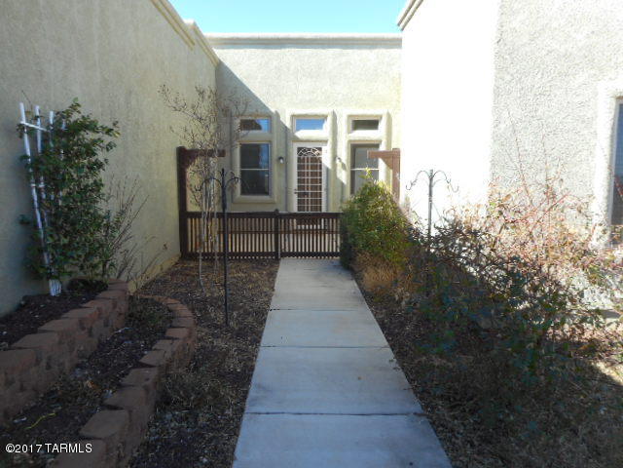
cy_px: 234
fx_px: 450
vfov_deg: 54.9
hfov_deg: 69.4
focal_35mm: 25
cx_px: 312
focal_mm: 4.5
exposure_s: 1/160
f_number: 3.7
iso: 80
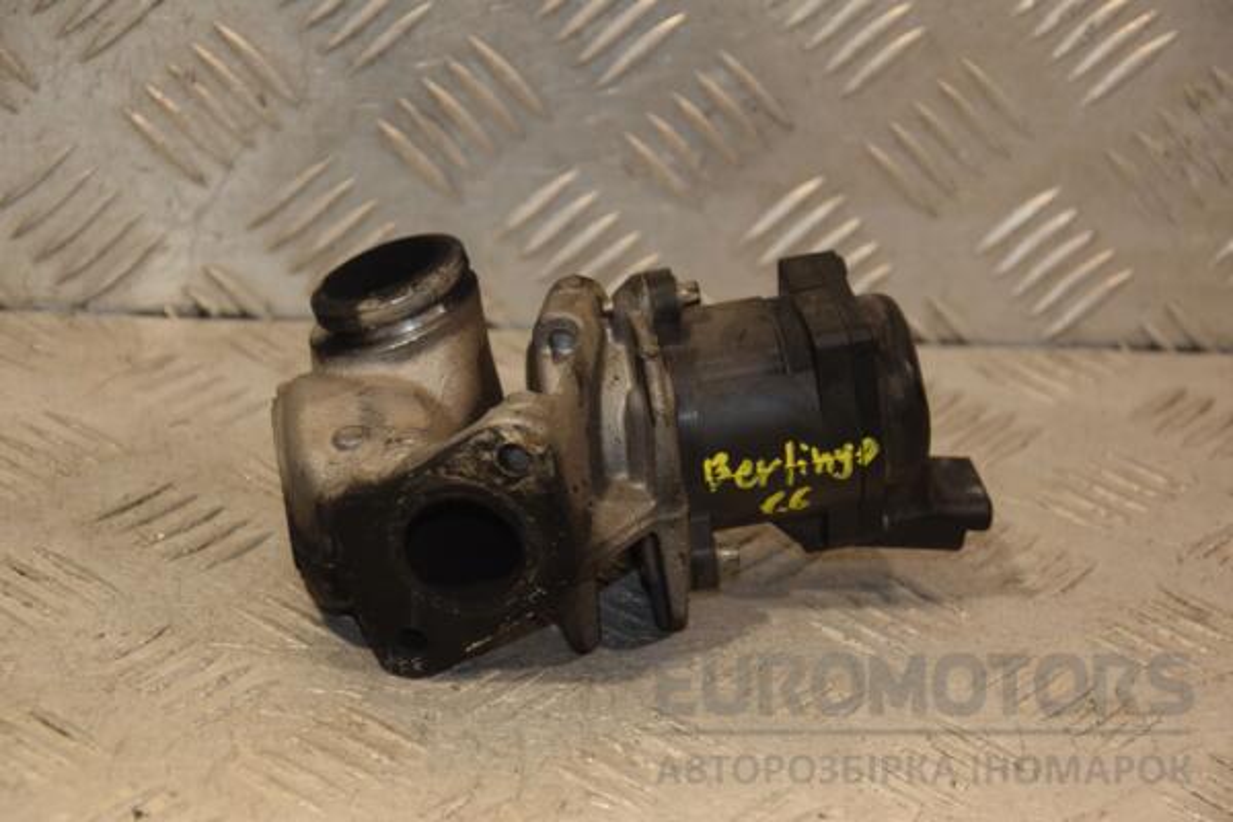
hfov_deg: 19.5
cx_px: 616
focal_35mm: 105
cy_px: 411
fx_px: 3596
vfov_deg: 13.0
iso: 800
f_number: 5.3
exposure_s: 1/200
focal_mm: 70
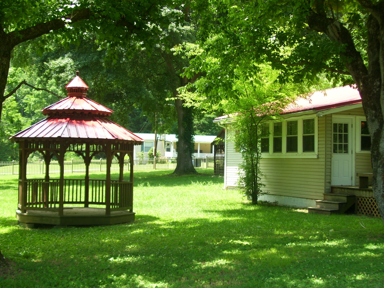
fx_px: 632
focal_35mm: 57
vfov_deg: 25.7
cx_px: 192
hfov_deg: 33.8
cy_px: 144
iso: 80
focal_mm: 9.4
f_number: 3.4
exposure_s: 1/180
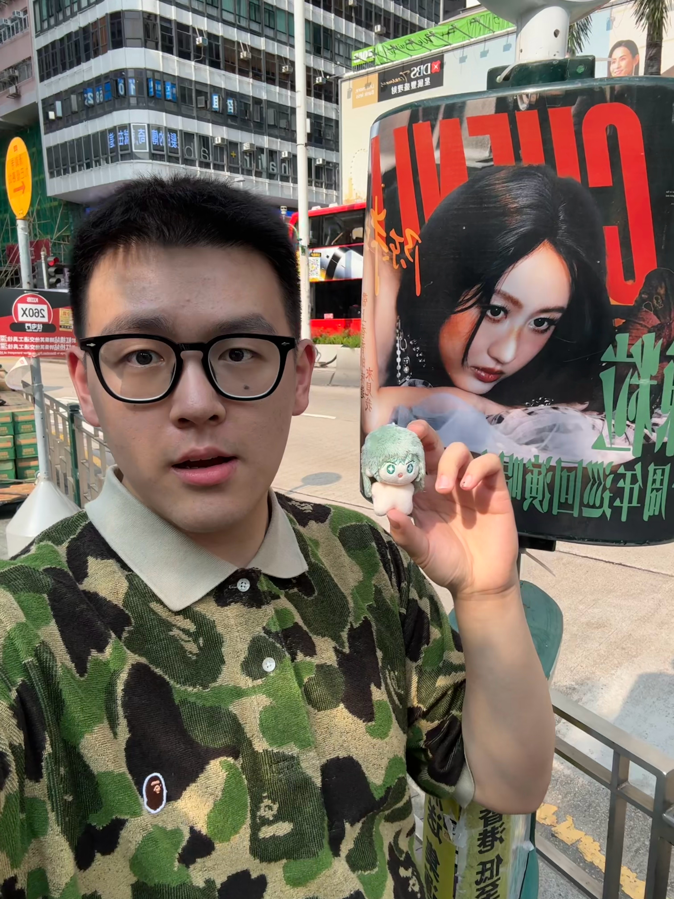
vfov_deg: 73.9
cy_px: 450
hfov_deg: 58.9
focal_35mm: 23
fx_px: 597
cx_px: 337
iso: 25
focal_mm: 2.69
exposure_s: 1/470
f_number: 1.9
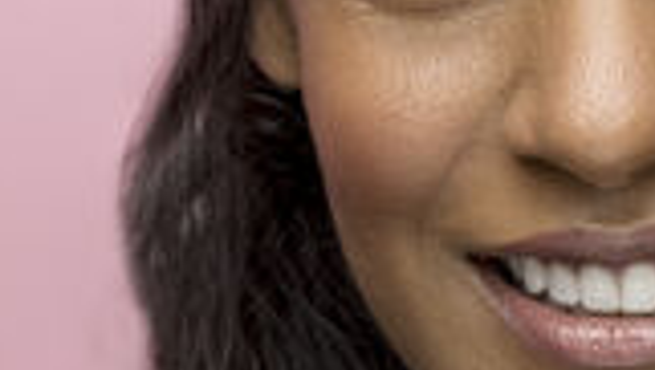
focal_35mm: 513
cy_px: 529
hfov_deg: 4.2
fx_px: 8920
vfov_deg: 2.4
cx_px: 484
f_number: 7.1
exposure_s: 1/160
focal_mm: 125
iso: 500
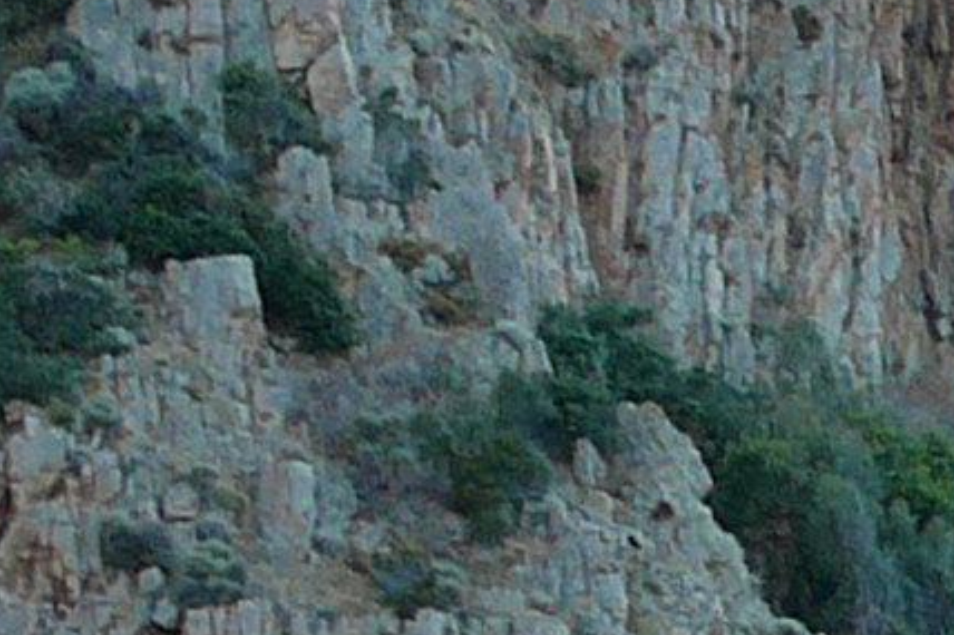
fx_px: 6755
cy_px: 1889
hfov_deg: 7.4
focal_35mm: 255
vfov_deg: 5.1
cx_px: 2583
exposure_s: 1/160
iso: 80
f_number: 3.1
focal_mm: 6.1
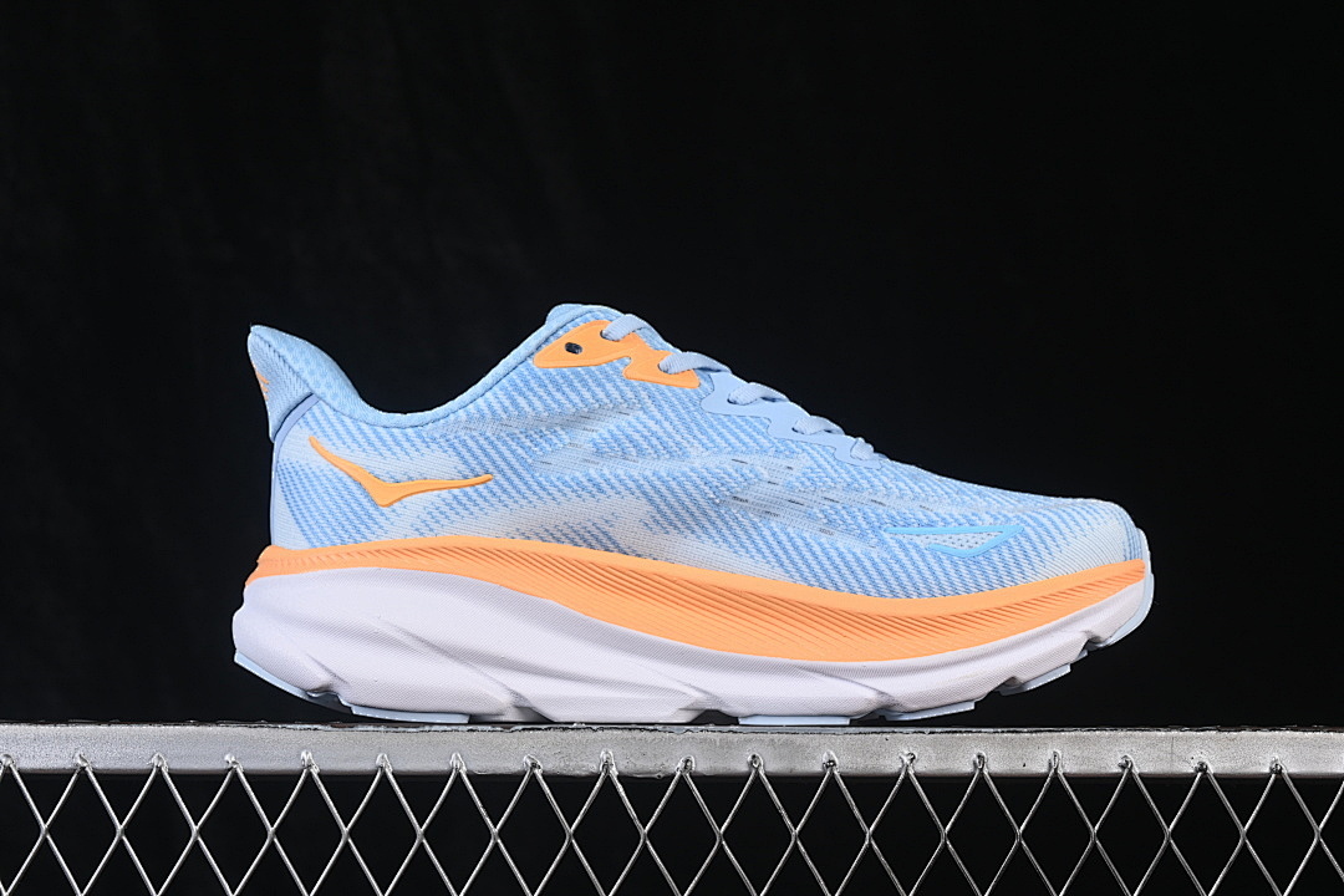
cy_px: 448
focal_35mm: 75
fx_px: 2800
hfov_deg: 27.0
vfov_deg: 18.2
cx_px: 672
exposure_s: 1/80
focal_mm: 50
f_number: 8
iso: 160
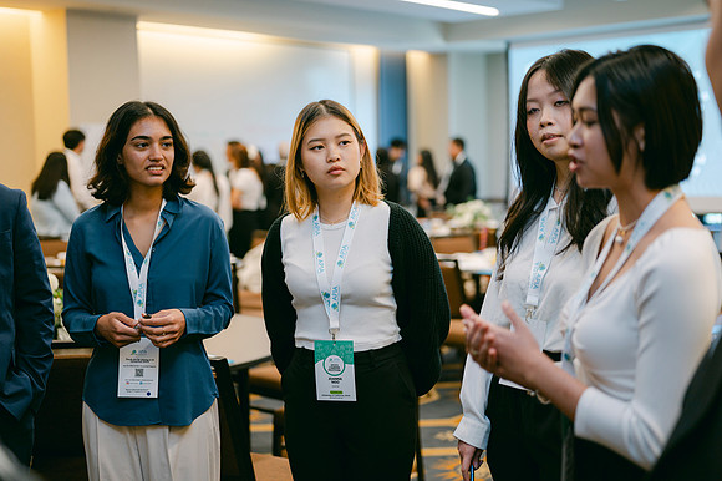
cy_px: 240
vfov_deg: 27.0
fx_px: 1002
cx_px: 361
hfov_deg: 39.6
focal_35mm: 50
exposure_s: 1/100
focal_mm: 50
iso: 500
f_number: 2
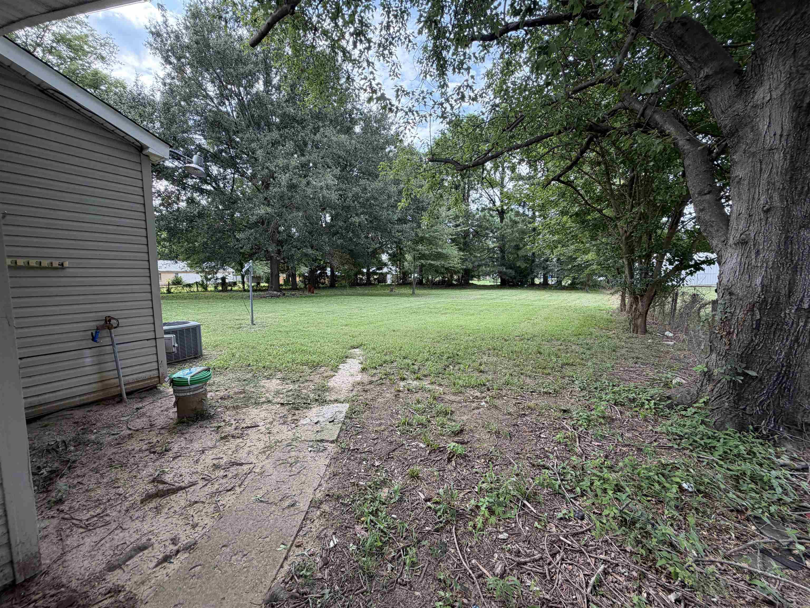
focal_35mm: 14
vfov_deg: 85.7
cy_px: 304
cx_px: 405
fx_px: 328
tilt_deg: -1.2
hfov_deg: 102.1
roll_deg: +2.7
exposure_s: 1/153
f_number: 2.2
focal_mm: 2.22
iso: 50
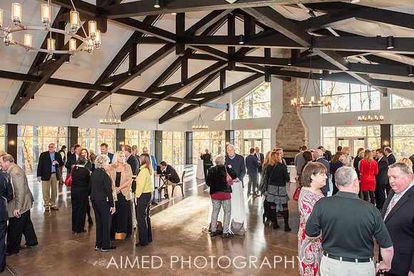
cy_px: 138
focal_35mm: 25
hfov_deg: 71.6
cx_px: 202
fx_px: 287
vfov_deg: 51.4
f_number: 4
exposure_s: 1/250
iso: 640
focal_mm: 24
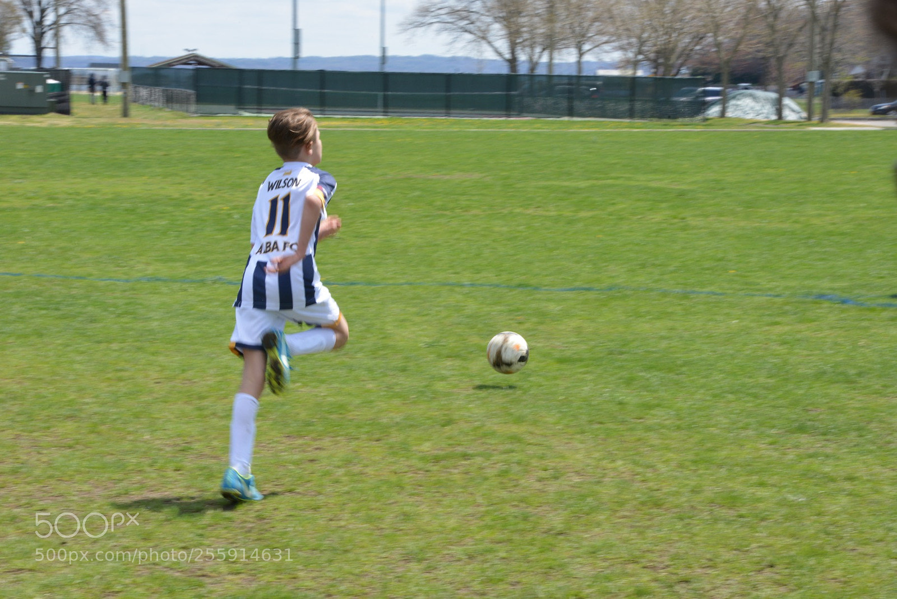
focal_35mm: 125
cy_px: 300
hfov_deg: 16.4
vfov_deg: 11.0
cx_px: 448
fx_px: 3115
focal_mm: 125
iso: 720
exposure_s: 1/125
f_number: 22
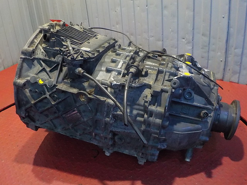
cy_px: 92
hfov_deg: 60.0
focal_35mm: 30
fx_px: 214
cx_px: 124
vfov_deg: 46.8
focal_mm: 4.1
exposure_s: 1/30
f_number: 3.3
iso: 800
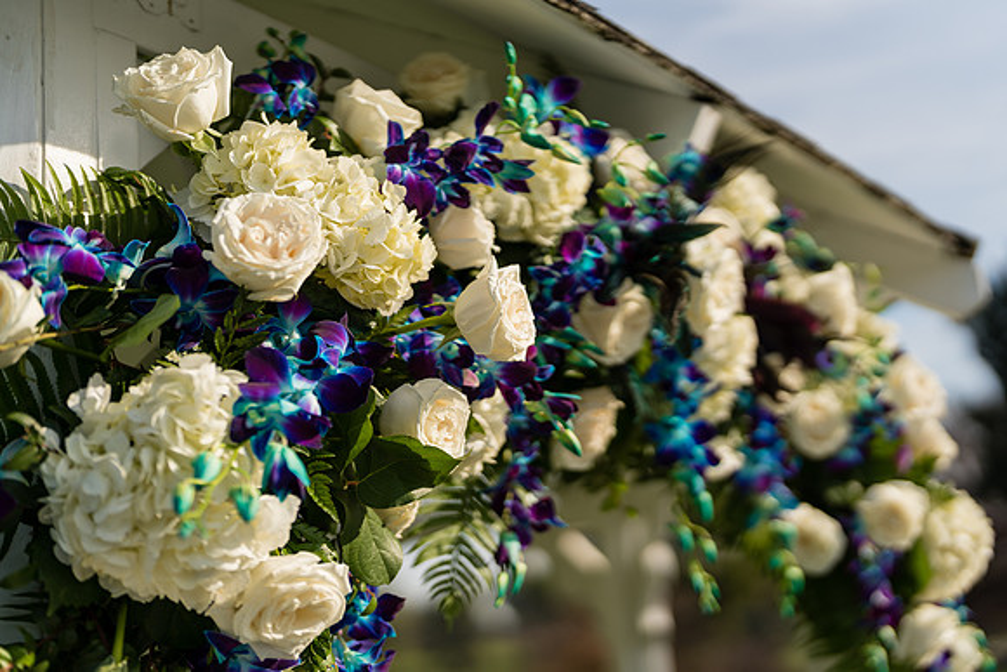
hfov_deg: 39.6
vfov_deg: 27.0
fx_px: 1399
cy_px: 336
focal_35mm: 50
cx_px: 504
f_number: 1.4
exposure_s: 1/8000
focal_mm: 50
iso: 100
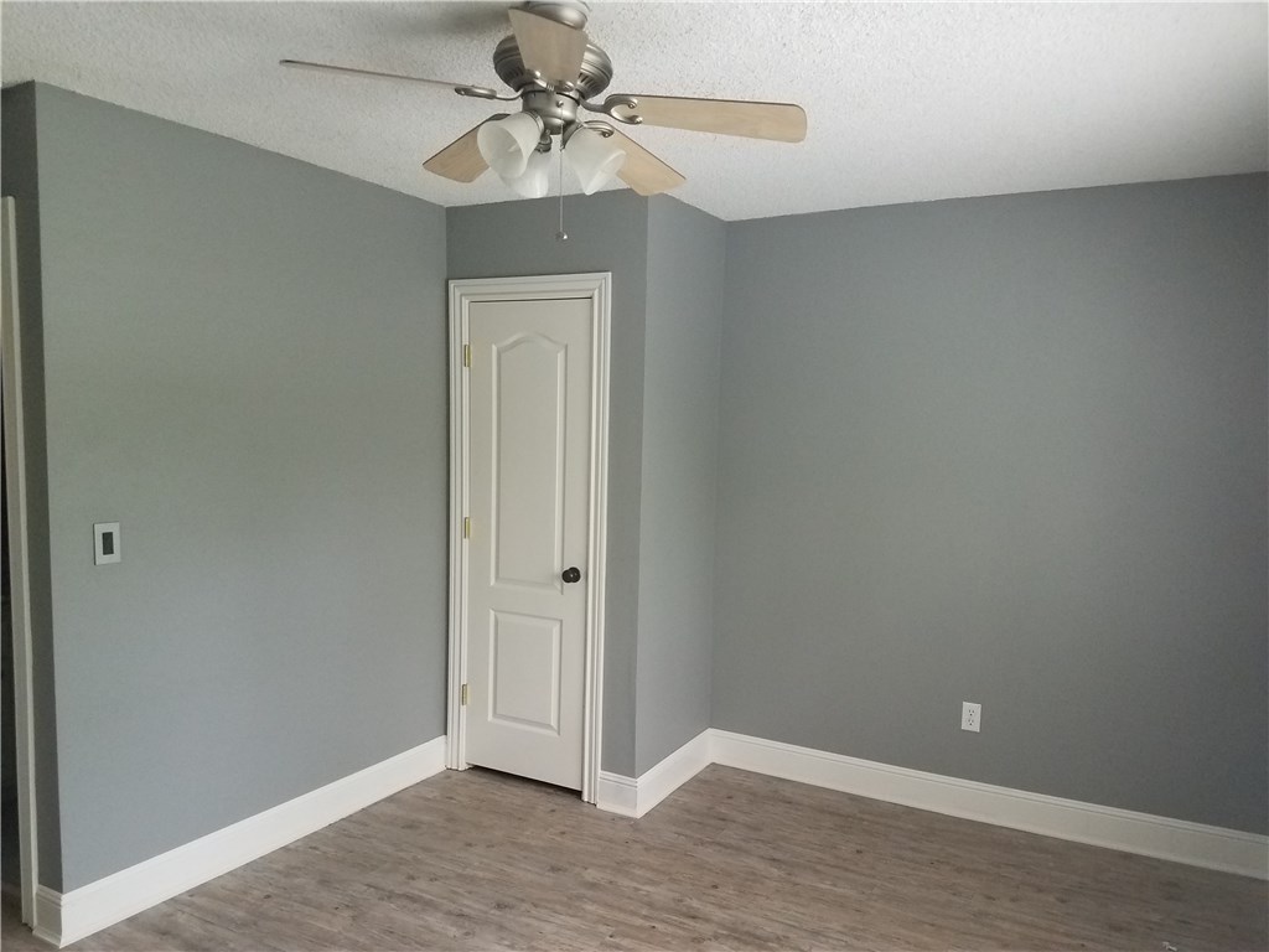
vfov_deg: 53.1
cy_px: 476
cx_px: 634
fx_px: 953
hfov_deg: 67.3
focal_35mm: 26
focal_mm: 4.2
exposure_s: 1/60
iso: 200
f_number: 1.7
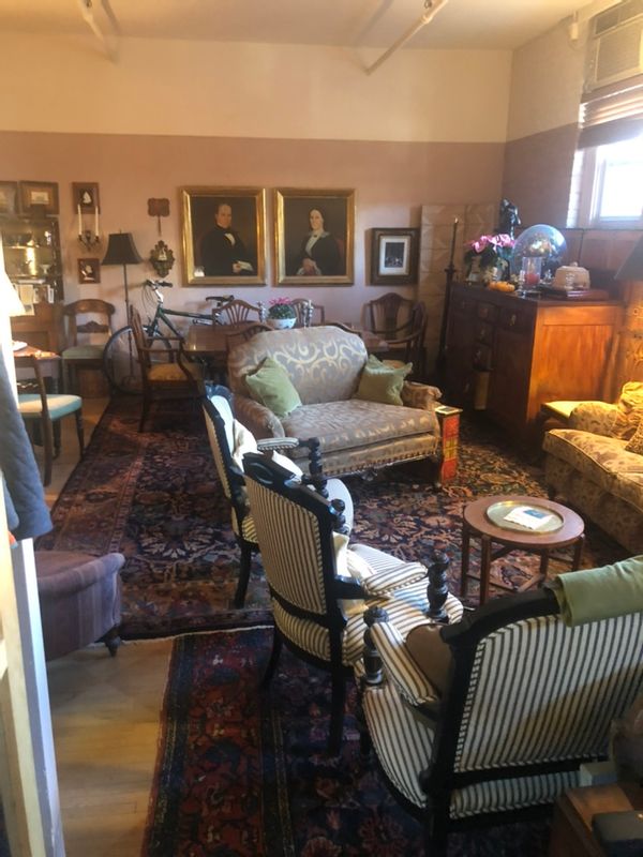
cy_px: 428
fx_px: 693
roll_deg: -0.4
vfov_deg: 63.4
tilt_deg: -14.8
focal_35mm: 28
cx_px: 322
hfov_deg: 49.7
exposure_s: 1/4
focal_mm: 3.99
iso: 100
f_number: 1.8
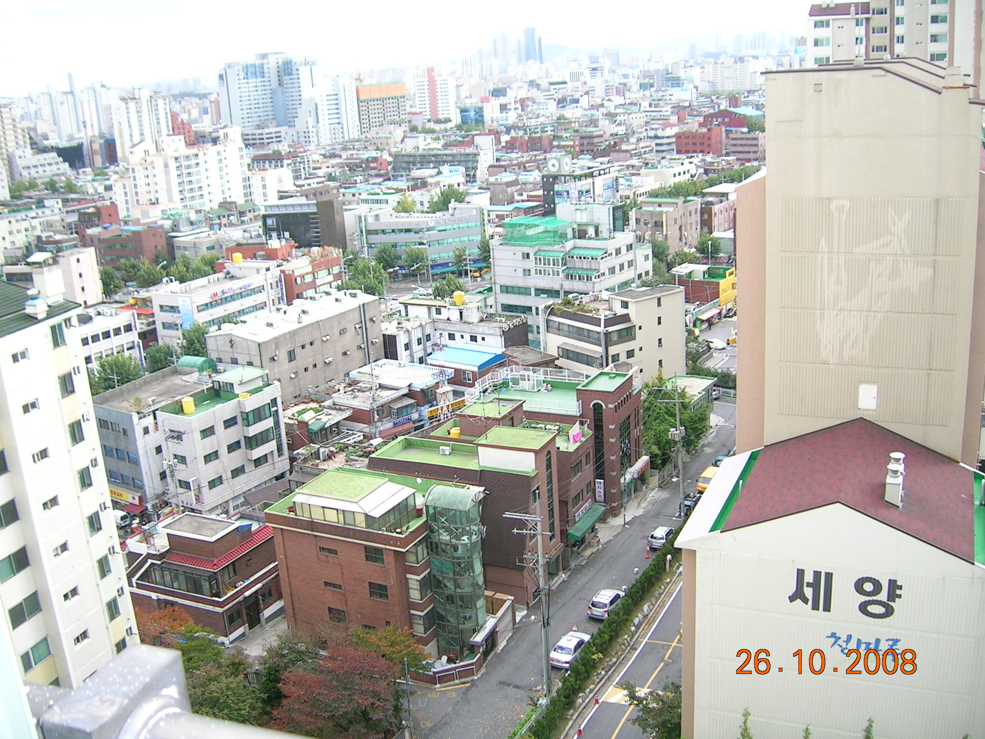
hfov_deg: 52.6
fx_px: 996
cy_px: 370
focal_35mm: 35
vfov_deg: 40.7
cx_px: 492
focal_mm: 5.4
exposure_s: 1/175
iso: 71
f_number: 2.8
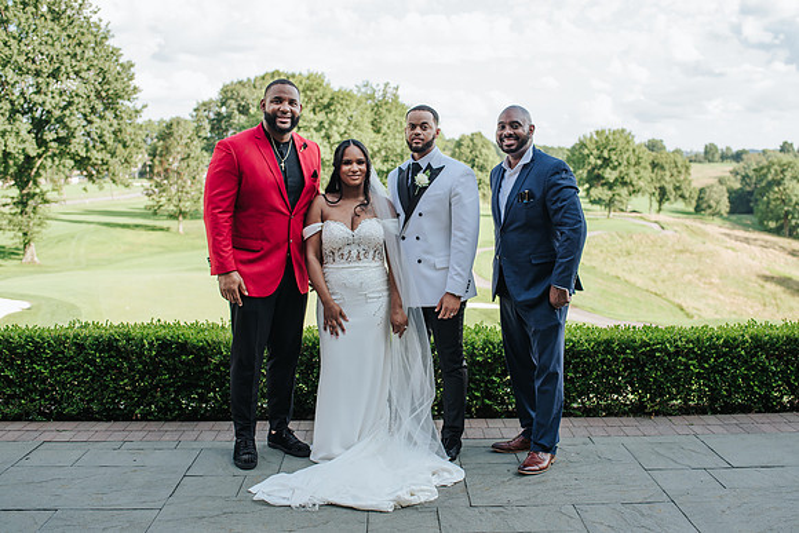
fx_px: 919
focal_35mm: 41
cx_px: 423
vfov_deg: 32.4
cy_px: 262
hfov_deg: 47.0
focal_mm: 35
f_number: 2.8
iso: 100
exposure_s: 1/320
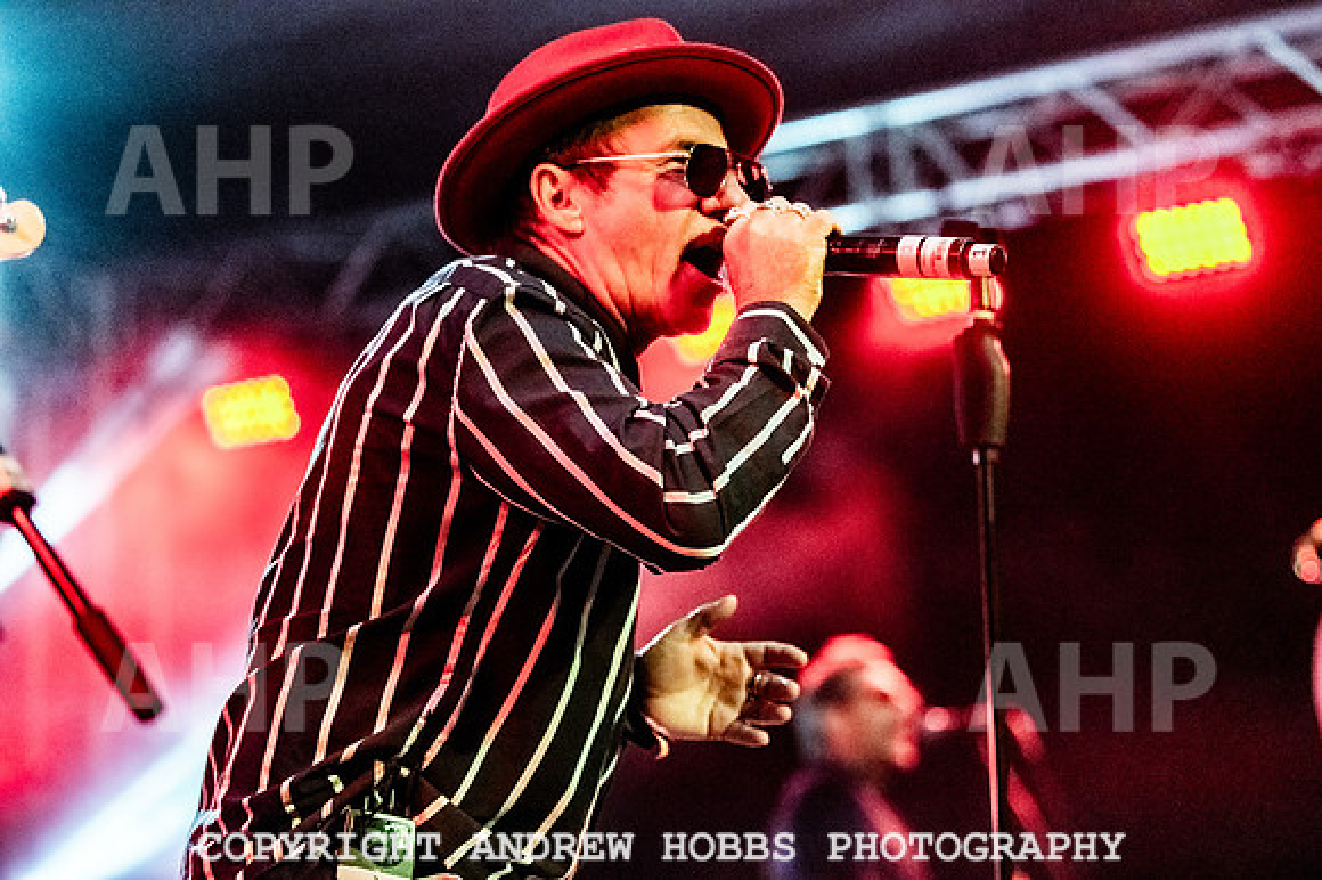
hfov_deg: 20.0
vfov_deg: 13.4
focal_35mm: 102
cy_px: 440
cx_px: 661
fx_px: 3745
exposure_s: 1/2000
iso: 6400
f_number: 2.8
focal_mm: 102
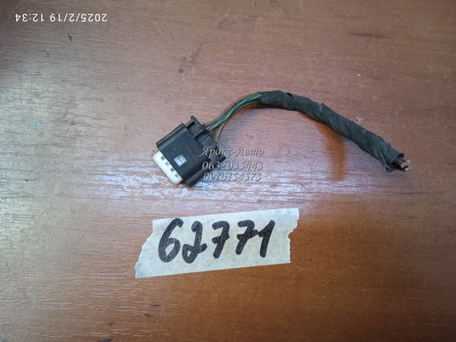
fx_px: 369
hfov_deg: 63.5
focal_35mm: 28
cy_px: 171
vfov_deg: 49.7
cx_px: 228
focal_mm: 3.43
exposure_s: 1/25
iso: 586
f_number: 2.2
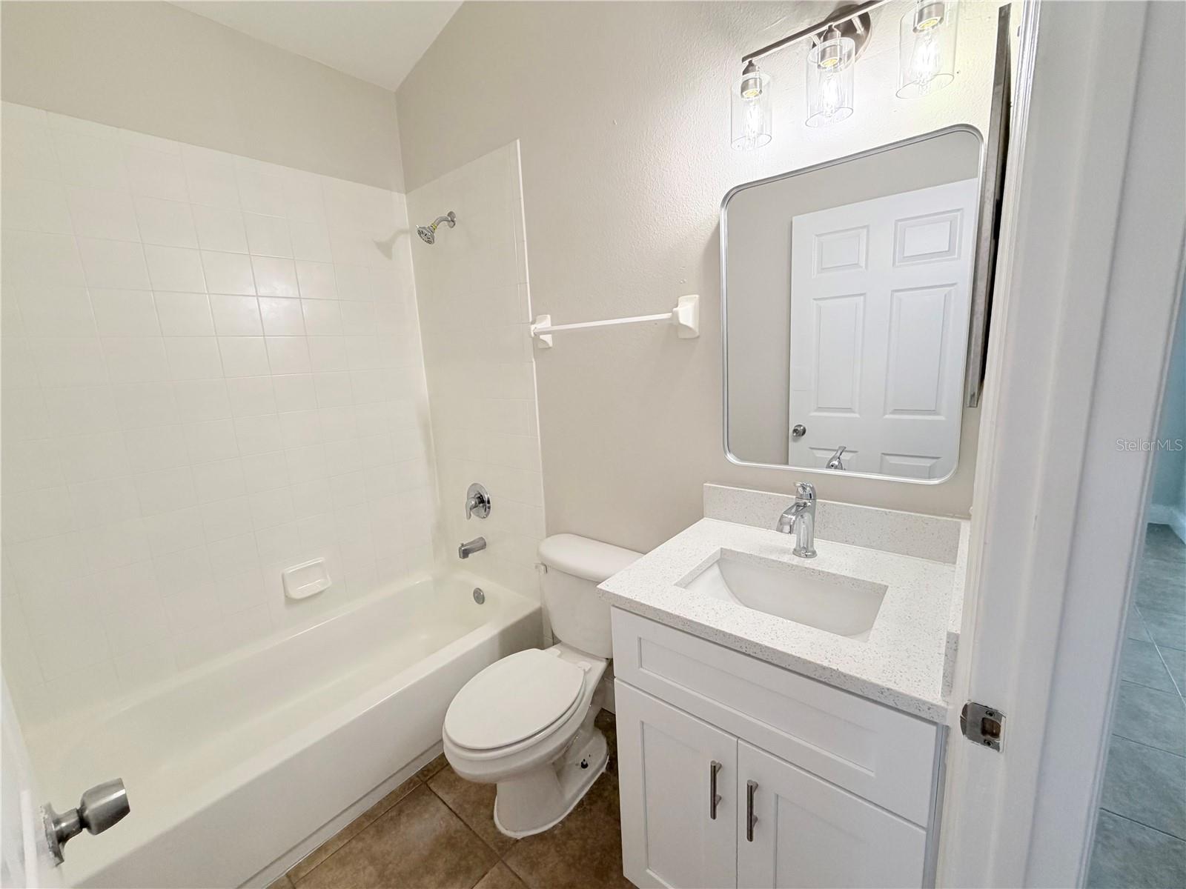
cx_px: 593
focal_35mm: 14
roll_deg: +2.3
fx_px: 480
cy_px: 444
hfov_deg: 102.1
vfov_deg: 85.7
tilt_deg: -10.9
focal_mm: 2.22
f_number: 2.2
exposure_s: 1/120
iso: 200
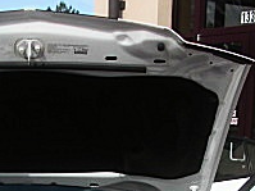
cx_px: 21
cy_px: 282
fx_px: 854
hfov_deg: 16.7
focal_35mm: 116
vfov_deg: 12.2
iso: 50
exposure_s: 1/640
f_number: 2.8
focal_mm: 6.3
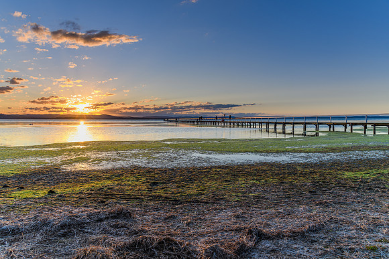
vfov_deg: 51.3
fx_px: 270
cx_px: 194
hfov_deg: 71.5
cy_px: 130
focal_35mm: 25
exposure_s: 1/20
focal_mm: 24
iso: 100
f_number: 8
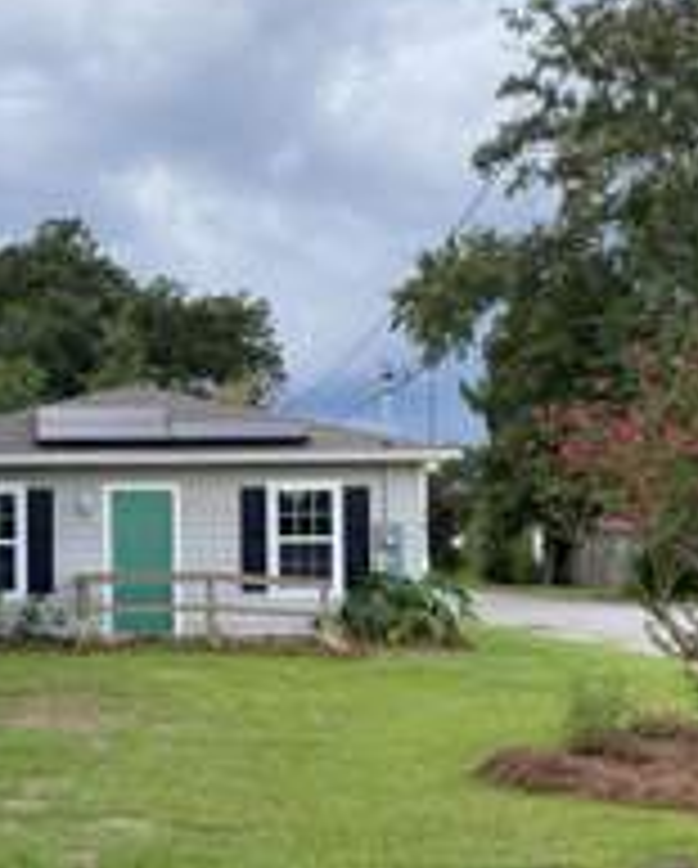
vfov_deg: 29.9
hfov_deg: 23.7
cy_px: 528
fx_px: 1623
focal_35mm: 63
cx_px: 99
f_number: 1.8
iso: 32
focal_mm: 4.25
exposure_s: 1/497
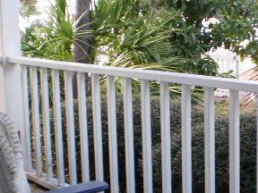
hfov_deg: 24.3
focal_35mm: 80
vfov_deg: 18.4
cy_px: 103
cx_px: 180
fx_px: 596
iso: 100
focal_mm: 6.3
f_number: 3.1
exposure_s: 1/60
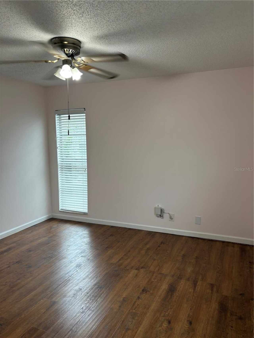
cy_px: 169
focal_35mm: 26
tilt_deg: -6.9
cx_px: 127
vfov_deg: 67.3
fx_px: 254
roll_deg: +0.8
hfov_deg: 53.1
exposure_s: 1/60
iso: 80
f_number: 1.6
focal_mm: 5.96
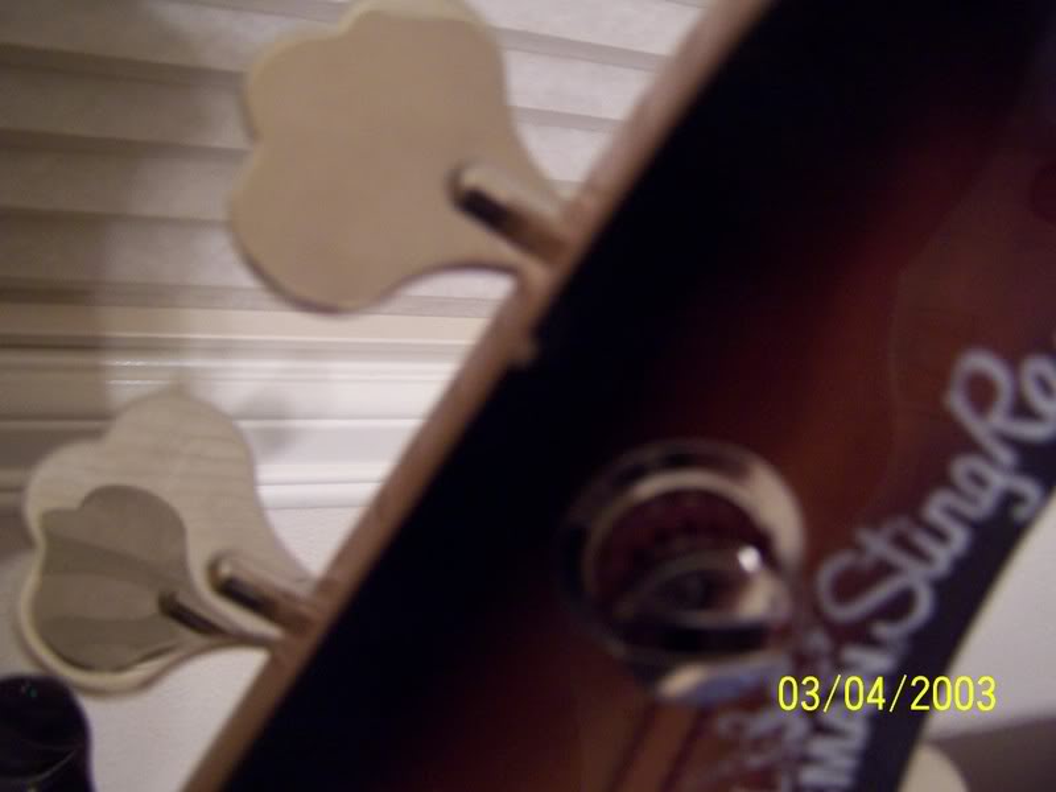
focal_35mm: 38
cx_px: 528
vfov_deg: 37.7
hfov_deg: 49.0
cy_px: 396
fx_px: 1159
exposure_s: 1/8
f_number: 2.8
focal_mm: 6.3
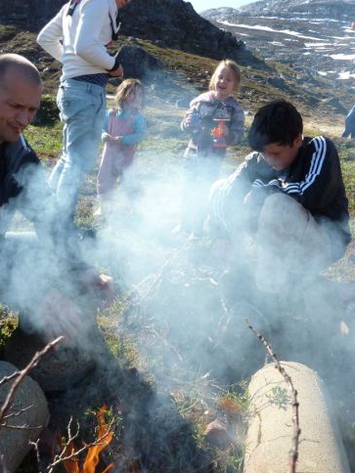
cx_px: 180
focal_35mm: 31
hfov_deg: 45.4
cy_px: 185
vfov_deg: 57.8
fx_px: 424
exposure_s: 1/320
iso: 80
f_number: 4
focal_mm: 4.1
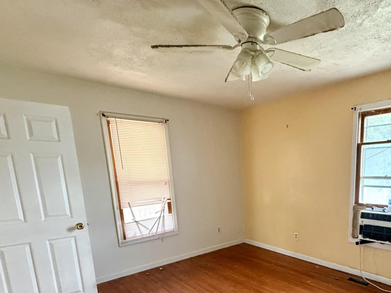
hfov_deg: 70.5
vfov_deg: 56.0
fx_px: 260
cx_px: 277
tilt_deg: -11.3
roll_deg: +1.8
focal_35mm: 23
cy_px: 220
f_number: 2.2
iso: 640
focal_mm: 2.22
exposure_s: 1/60
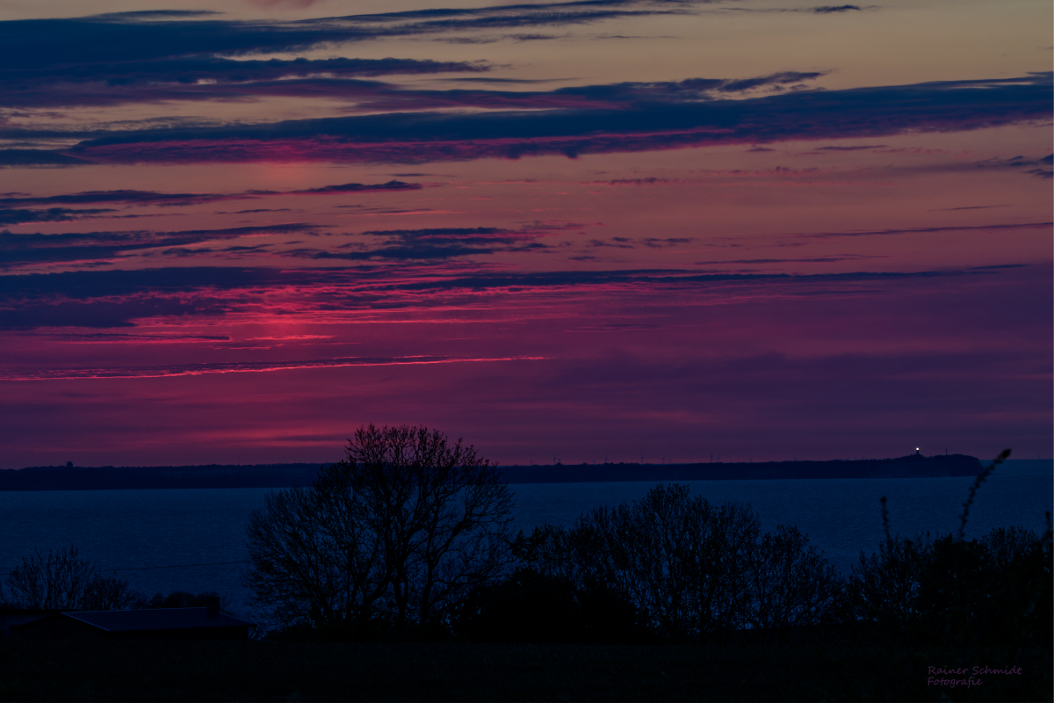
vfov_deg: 9.1
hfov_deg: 13.7
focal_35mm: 150
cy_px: 352
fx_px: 4391
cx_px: 527
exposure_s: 1/15
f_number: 9
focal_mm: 150
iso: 100
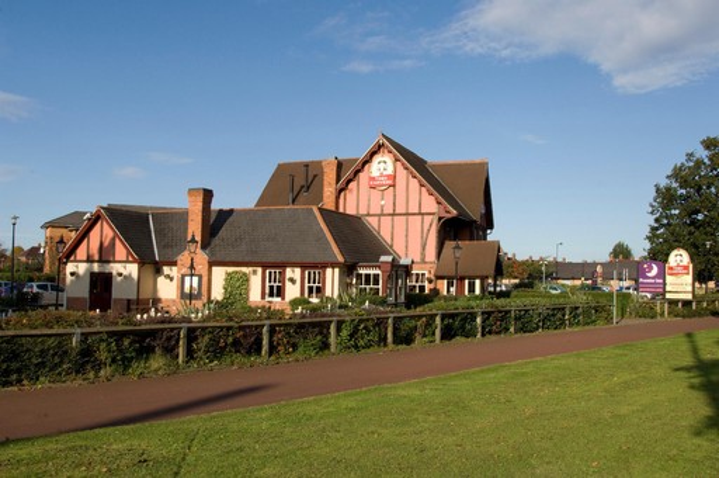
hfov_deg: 57.3
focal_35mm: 33
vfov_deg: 39.9
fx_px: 658
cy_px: 239
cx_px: 360
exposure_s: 1/160
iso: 200
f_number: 11
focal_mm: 22
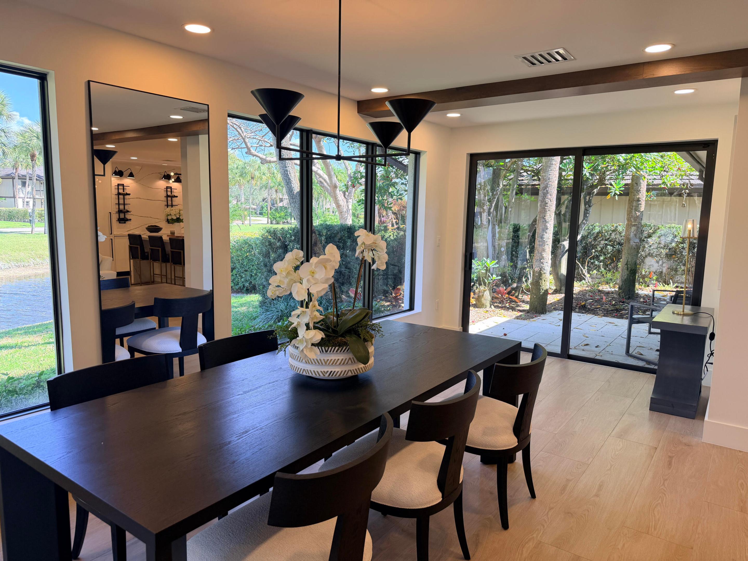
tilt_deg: -9.5
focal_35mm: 24
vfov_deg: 56.8
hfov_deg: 71.6
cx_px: 374
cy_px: 280
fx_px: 519
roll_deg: -1.2
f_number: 1.78
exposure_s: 1/190
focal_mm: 6.76
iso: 100
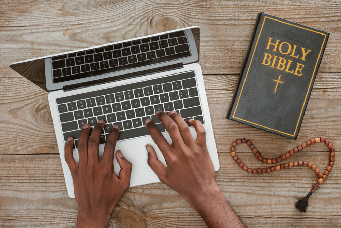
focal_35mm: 50
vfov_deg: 27.0
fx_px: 474
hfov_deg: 39.6
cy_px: 114
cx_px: 170
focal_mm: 50
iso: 160
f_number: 9
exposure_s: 1/160
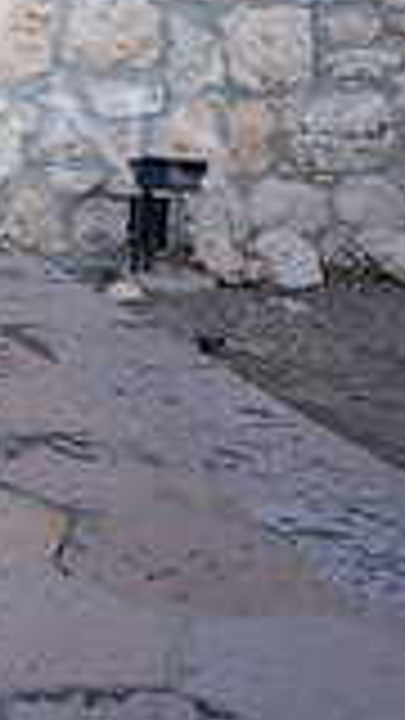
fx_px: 1585
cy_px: -212
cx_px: -691
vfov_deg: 22.8
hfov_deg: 11.1
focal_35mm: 83
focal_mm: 20
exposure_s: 1/500
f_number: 2.8
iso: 125
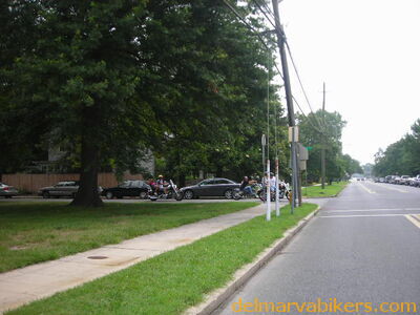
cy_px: 158
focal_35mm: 38
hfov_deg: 49.0
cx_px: 210
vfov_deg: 37.7
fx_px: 461
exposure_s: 1/350
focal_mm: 6.3
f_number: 3.2
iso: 50
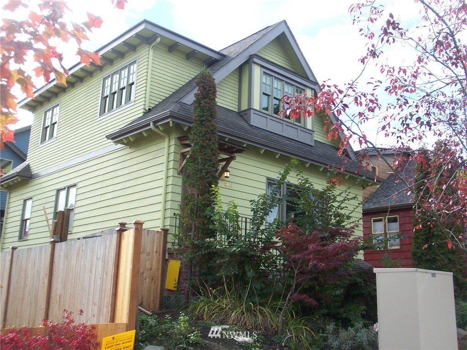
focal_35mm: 39
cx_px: 234
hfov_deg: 47.9
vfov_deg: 36.8
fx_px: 526
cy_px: 175
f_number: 3.9
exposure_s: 1/160
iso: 64
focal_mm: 6.4
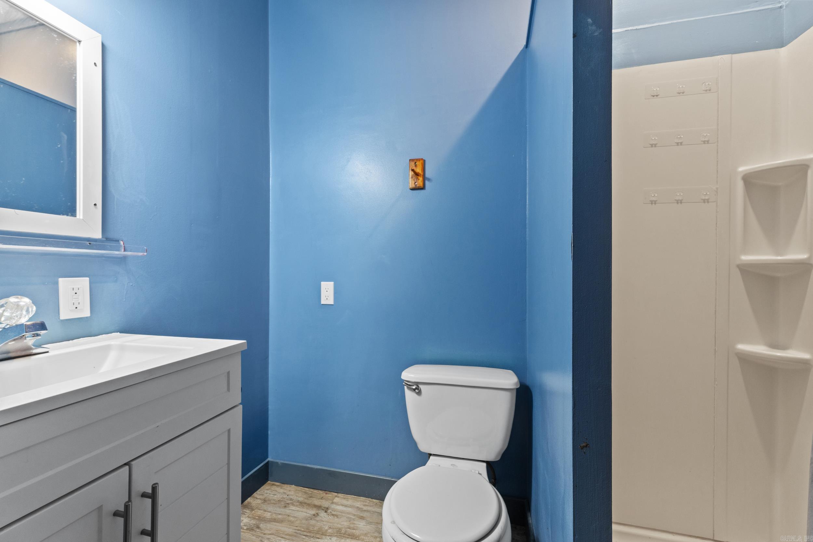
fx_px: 339
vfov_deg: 77.3
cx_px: 406
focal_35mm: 15
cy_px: 271
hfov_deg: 100.4
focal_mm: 10
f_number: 7.1
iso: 400
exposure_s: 1/1.67
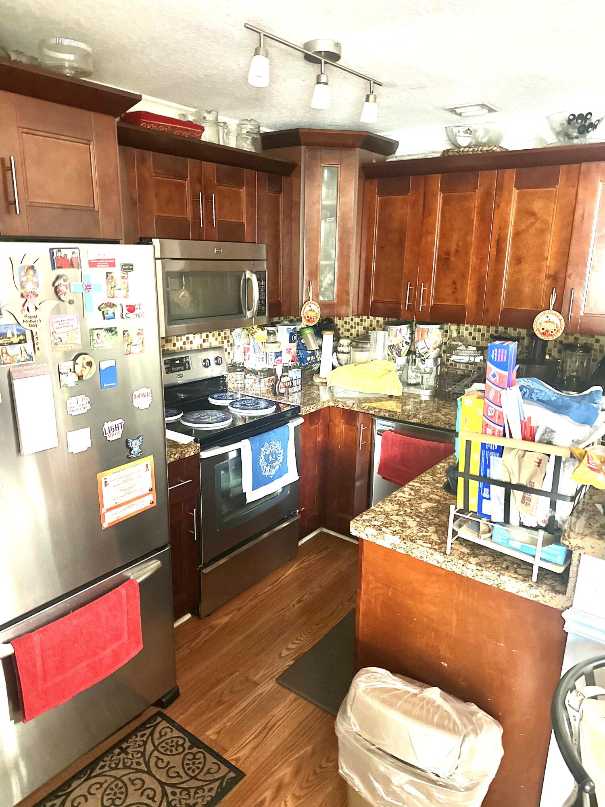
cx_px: 302
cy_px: 404
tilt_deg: -13.7
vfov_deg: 71.6
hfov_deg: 56.8
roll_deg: -1.8
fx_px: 559
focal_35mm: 24
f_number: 1.78
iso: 1250
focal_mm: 6.86
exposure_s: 1/30
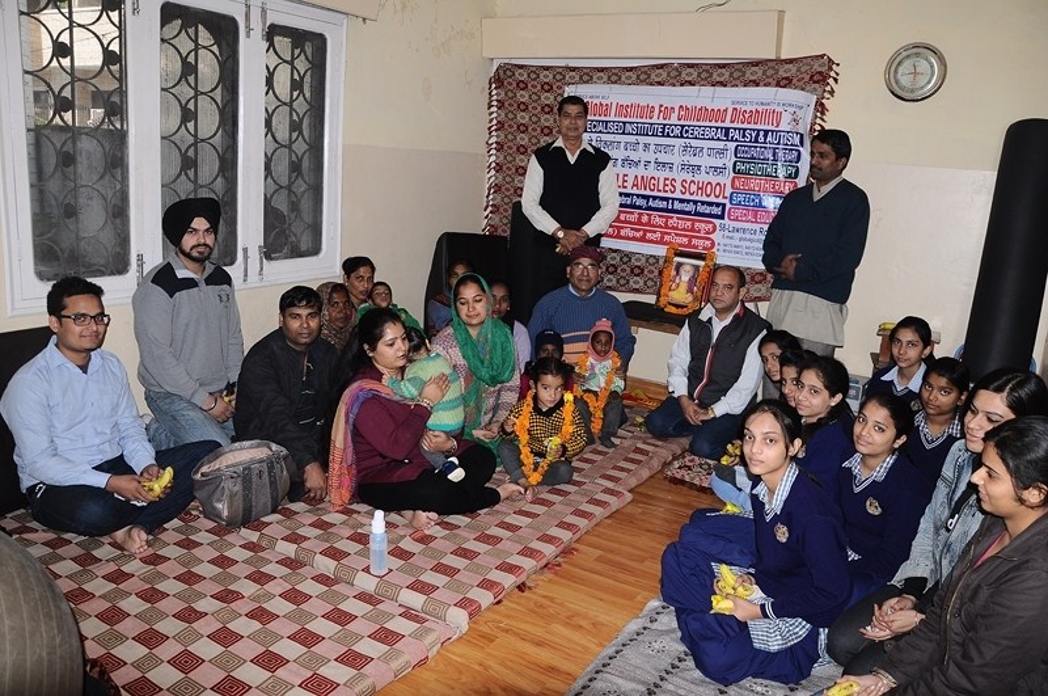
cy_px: 348
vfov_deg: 47.8
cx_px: 524
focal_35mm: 27
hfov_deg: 67.5
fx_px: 785
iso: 200
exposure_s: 1/125
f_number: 5.6
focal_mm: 18
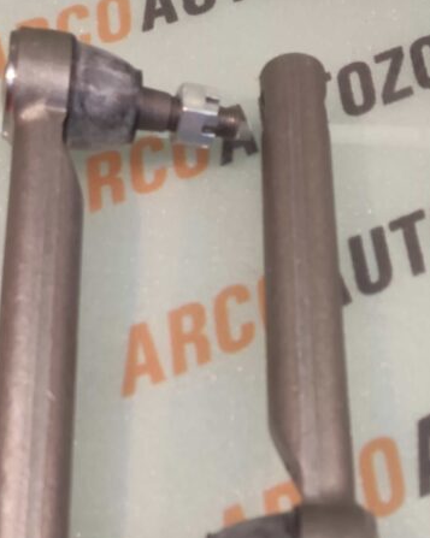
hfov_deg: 39.0
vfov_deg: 46.8
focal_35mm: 38
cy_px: 382
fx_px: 605
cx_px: 177
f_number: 1.79
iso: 145
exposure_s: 1/33
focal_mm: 4.74
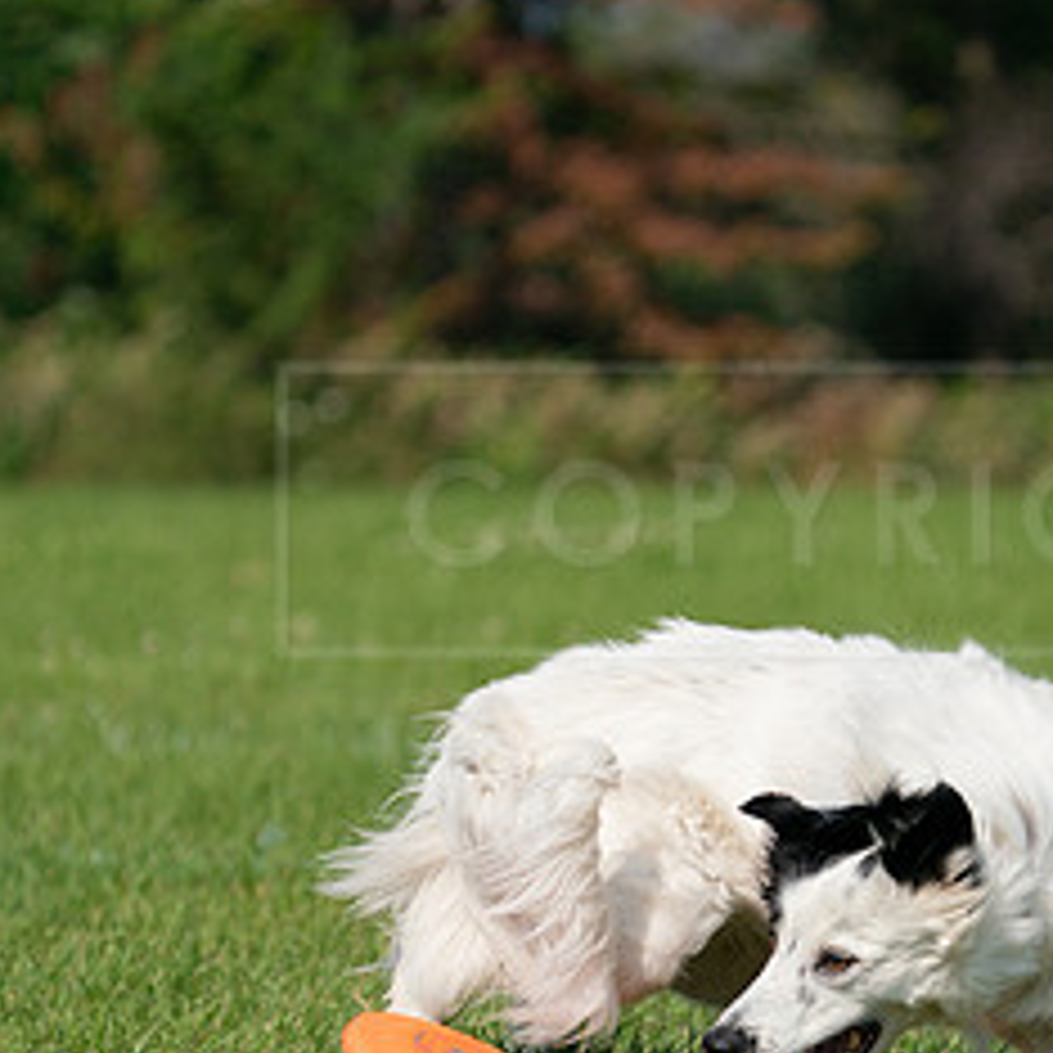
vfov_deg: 4.2
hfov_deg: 4.2
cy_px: 587
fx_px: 14523
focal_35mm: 422
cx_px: 706
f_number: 5.6
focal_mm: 200
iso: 400
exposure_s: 1/4000
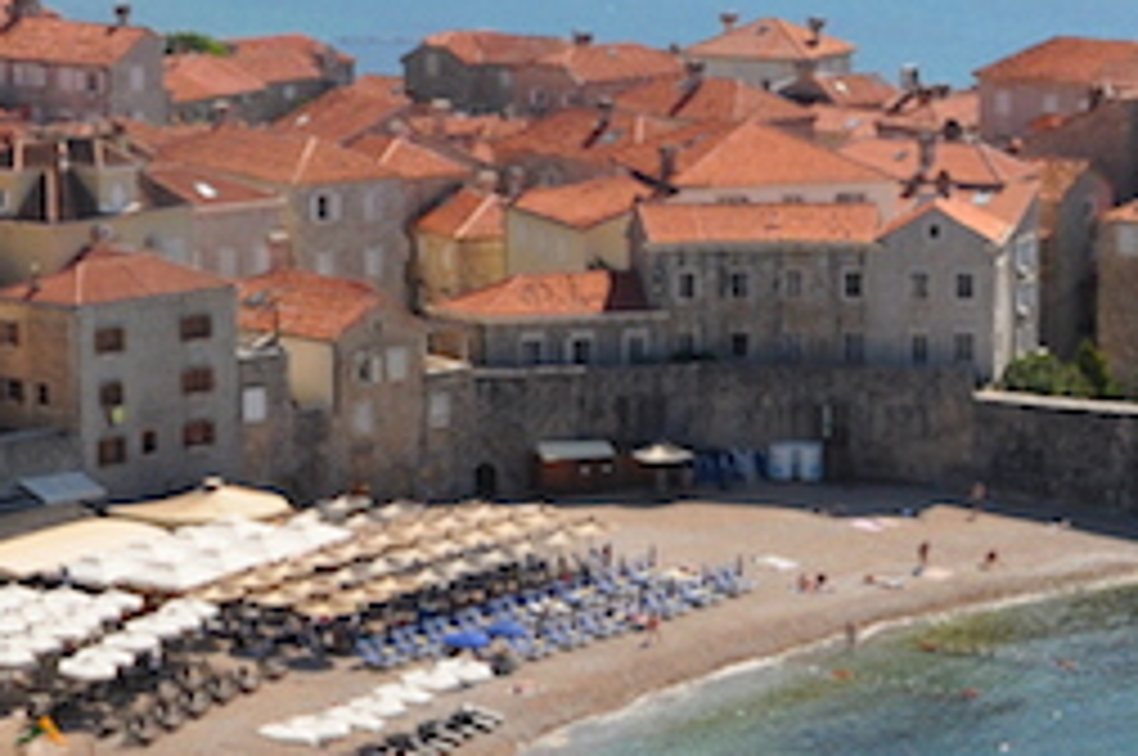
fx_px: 5620
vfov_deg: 7.7
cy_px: 464
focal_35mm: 178
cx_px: 895
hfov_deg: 11.5
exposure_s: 1/500
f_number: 11
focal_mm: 30
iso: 320
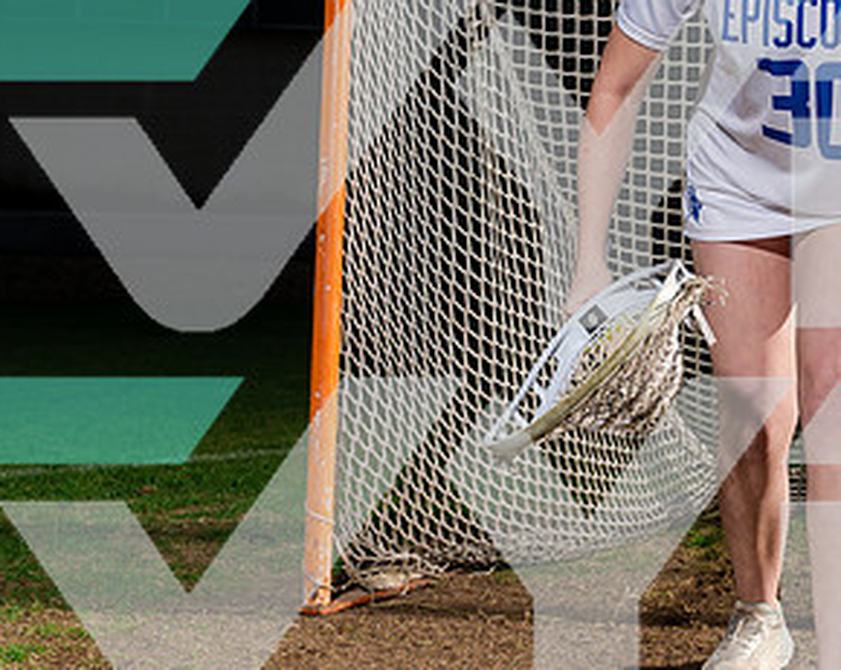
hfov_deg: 26.7
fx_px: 1715
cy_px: 161
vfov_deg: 21.9
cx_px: 742
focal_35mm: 69
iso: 250
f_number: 4.5
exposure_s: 1/250
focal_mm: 26
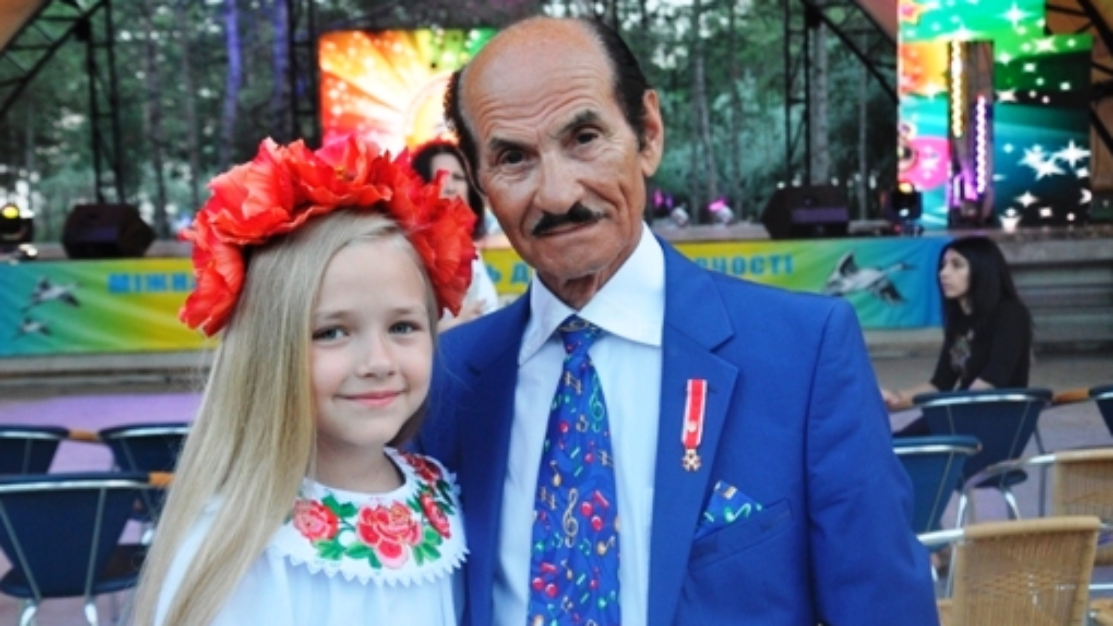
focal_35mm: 48
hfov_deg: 42.9
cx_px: 559
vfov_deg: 24.9
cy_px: 311
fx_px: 1417
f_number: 4.2
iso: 400
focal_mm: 30
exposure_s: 1/60
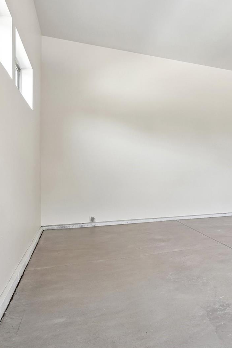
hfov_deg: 36.6
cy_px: 171
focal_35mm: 30
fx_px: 288
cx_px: 259
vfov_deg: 62.3
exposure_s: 1/15
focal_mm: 13
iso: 320
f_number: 8
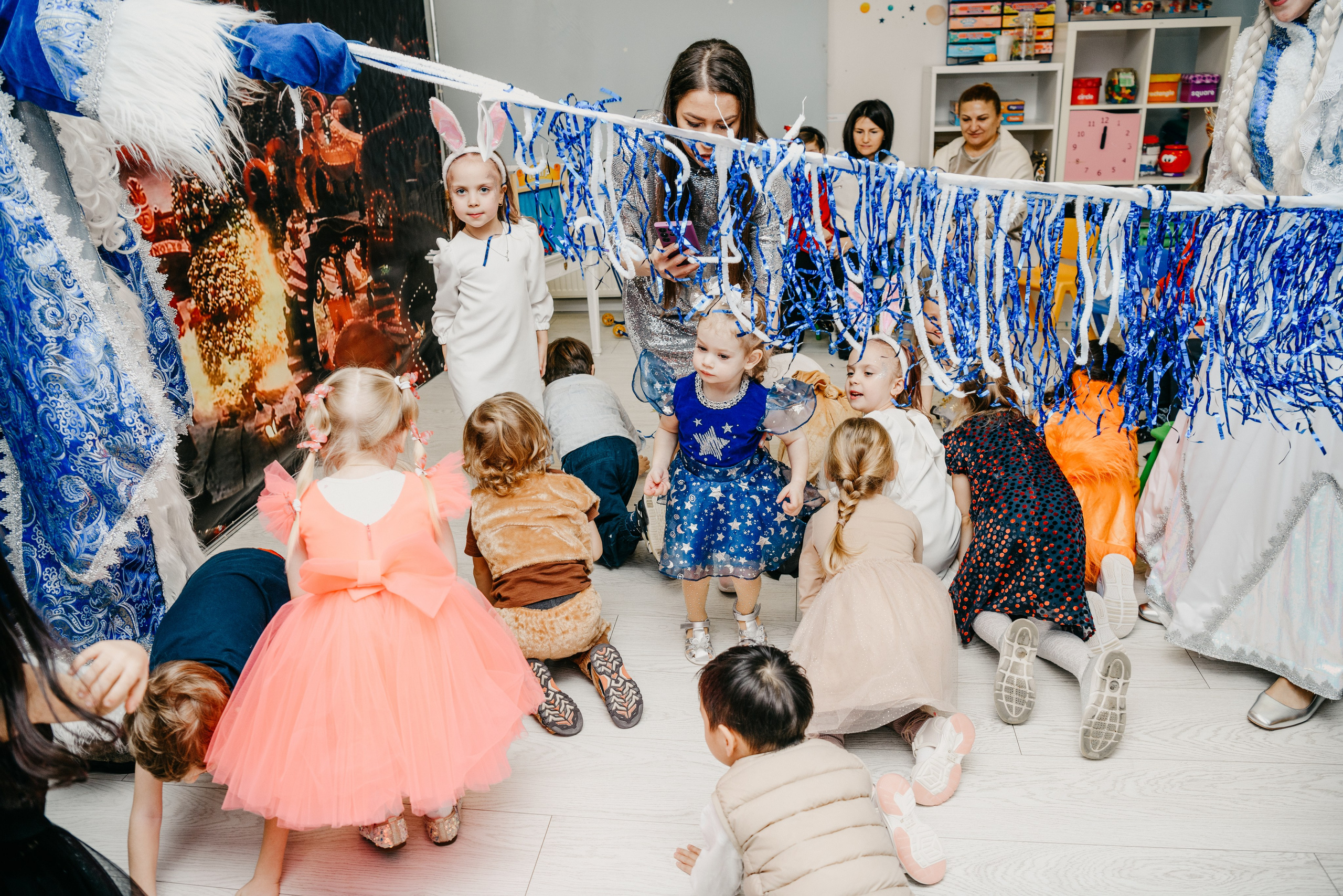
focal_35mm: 26
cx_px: 672
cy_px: 448
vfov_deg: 49.6
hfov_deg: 69.4
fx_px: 970
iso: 250
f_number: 4.5
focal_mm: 26
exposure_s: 1/160
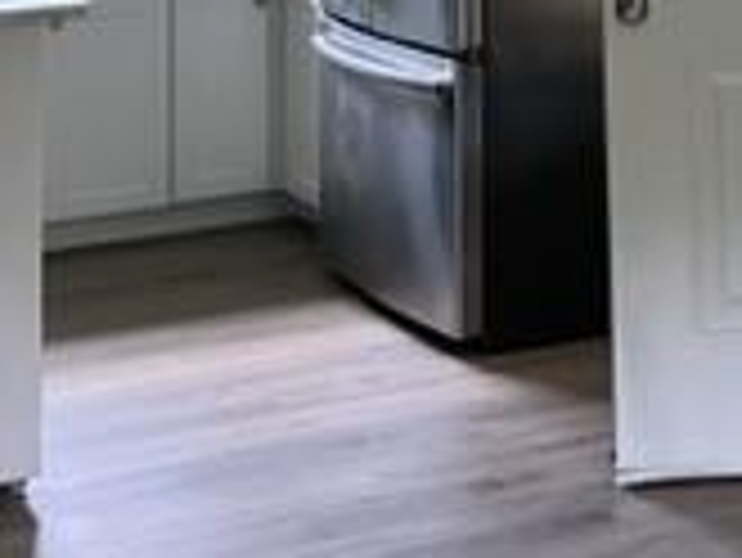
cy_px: -432
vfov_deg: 13.3
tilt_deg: +2.8
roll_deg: +1.2
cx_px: 504
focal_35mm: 101
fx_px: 2167
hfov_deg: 19.4
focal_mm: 5.7
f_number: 1.5
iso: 125
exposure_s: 1/121
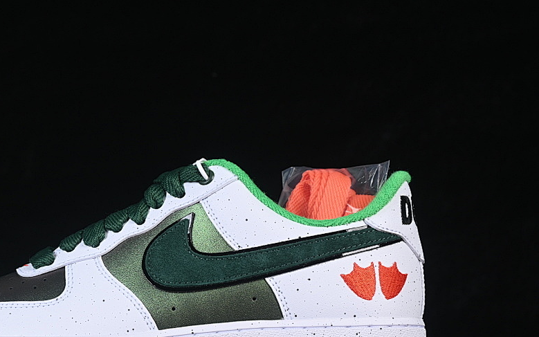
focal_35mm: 106
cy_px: 239
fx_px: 1557
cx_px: 166
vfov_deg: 12.3
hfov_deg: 19.6
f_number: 8
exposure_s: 1/80
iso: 160
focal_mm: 50
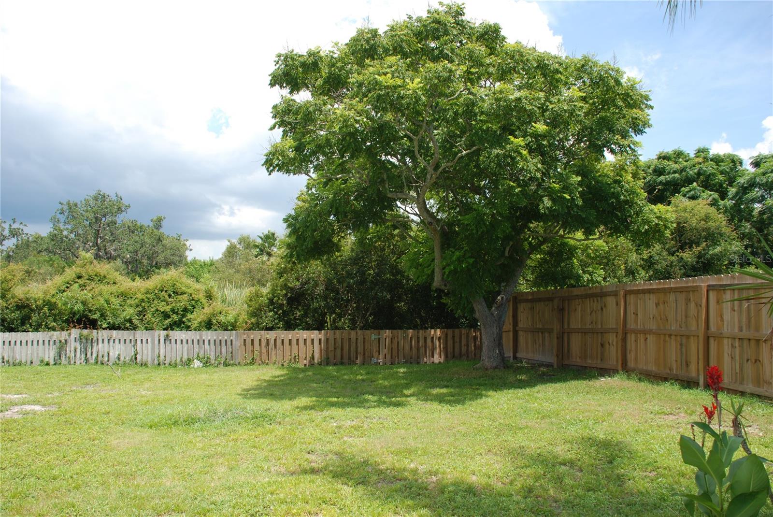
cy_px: 258
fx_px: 580
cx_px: 386
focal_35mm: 27
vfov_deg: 48.0
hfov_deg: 67.3
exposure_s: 1/200
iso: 100
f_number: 7.1
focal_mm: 18
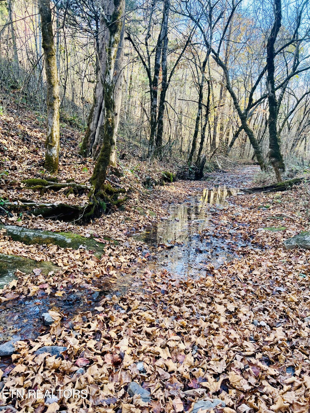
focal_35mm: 26
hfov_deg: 53.1
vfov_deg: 67.3
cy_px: 206
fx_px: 310
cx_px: 155
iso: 64
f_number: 1.5
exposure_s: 1/144
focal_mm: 5.7
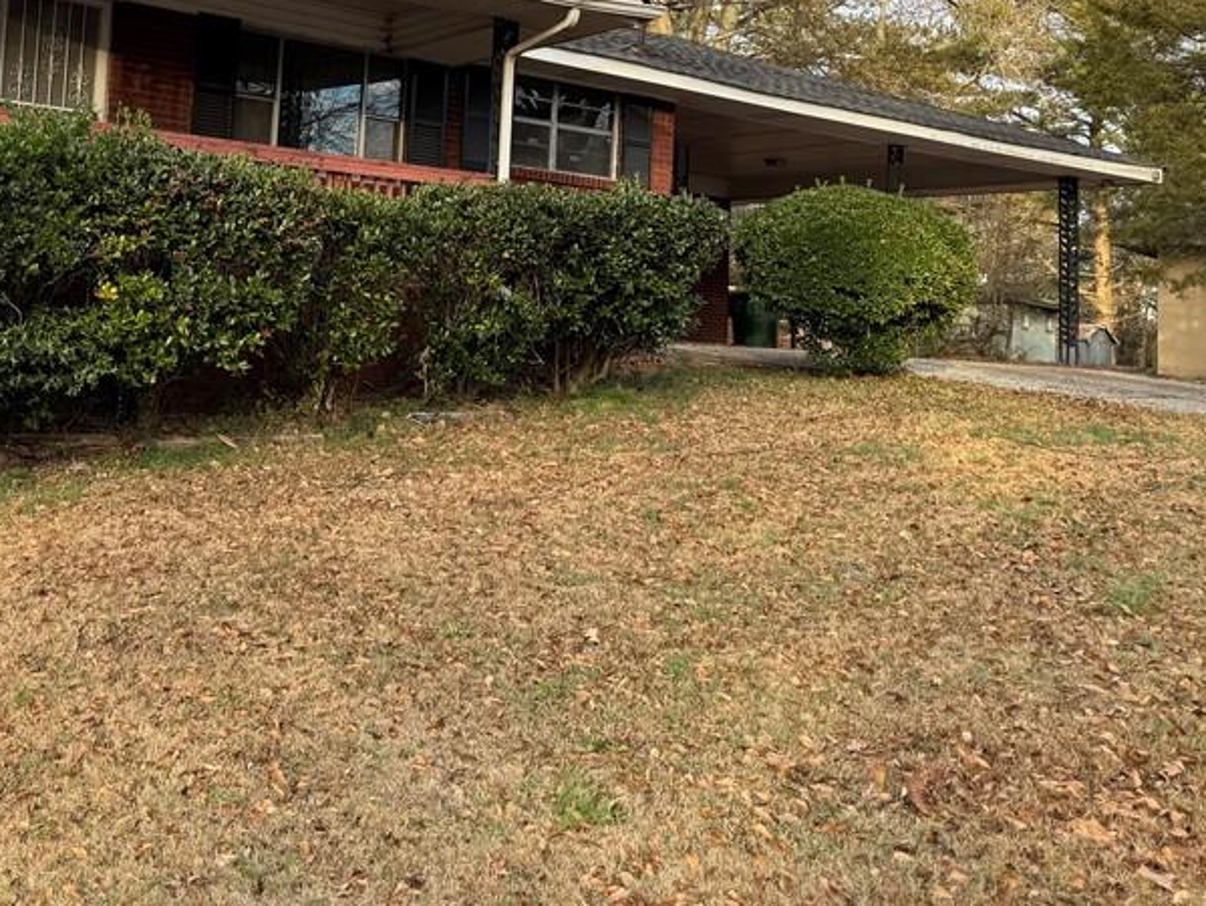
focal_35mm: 41
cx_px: 215
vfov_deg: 34.4
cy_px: 219
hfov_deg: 43.3
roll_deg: -3.8
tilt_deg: +4.2
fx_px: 1429
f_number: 1.78
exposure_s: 1/422
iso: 80
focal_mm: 6.76
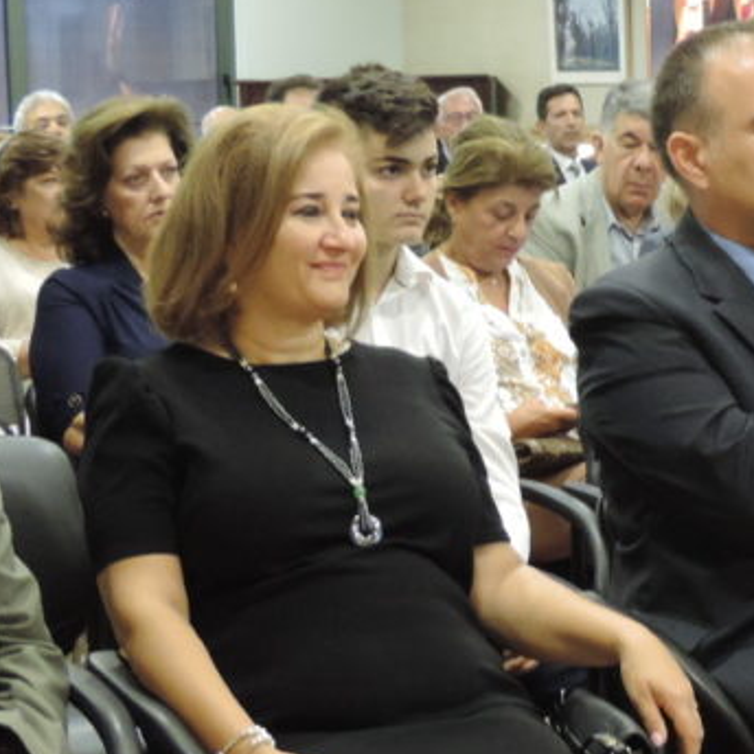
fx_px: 2785
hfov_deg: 15.2
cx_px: 693
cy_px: 480
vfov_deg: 15.4
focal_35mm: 113
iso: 560
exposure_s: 1/13
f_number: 3.4
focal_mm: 7.6
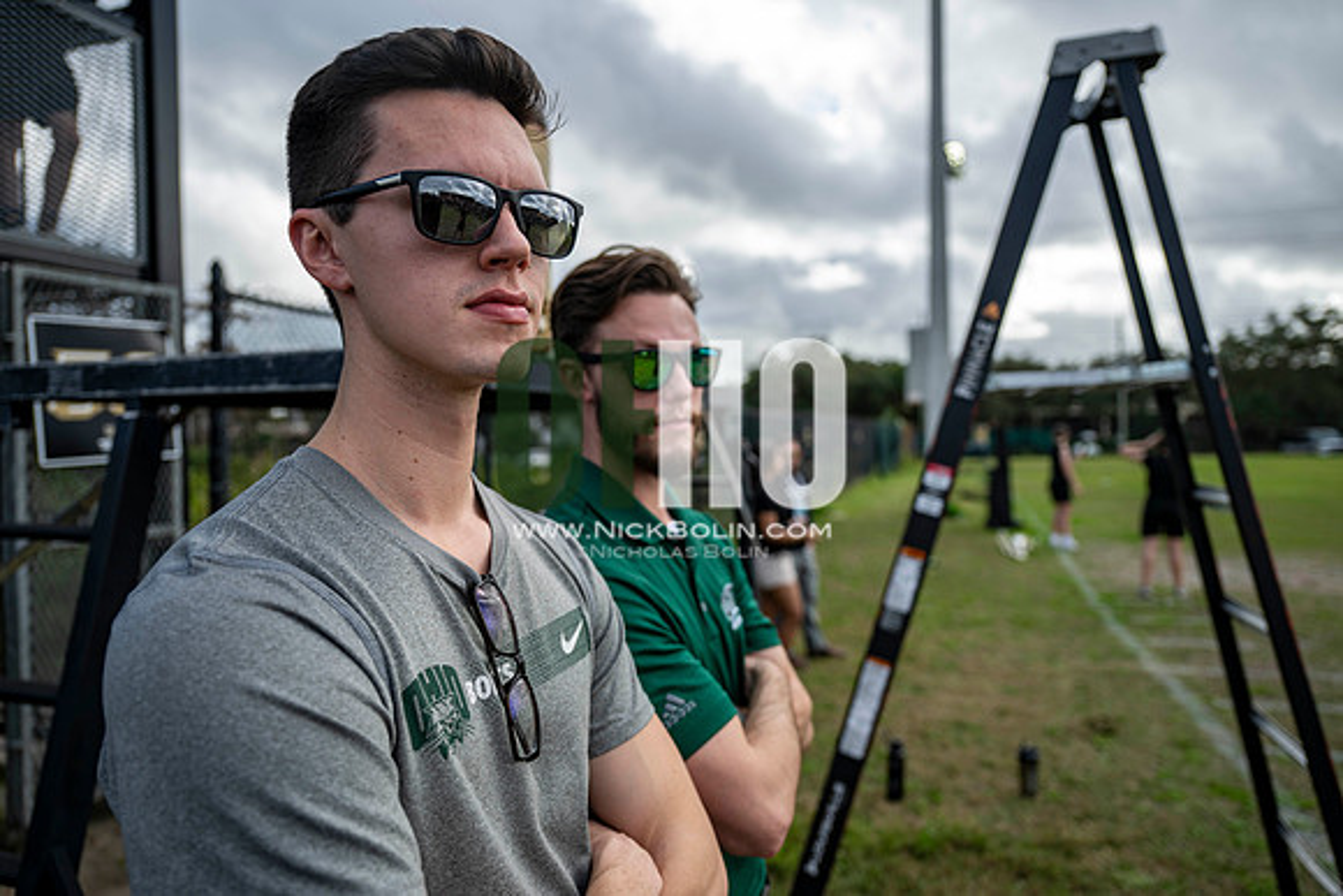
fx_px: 896
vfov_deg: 53.2
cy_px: 448
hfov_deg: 73.7
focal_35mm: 24
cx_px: 672
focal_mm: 24
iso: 125
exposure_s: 1/1250
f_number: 2.8
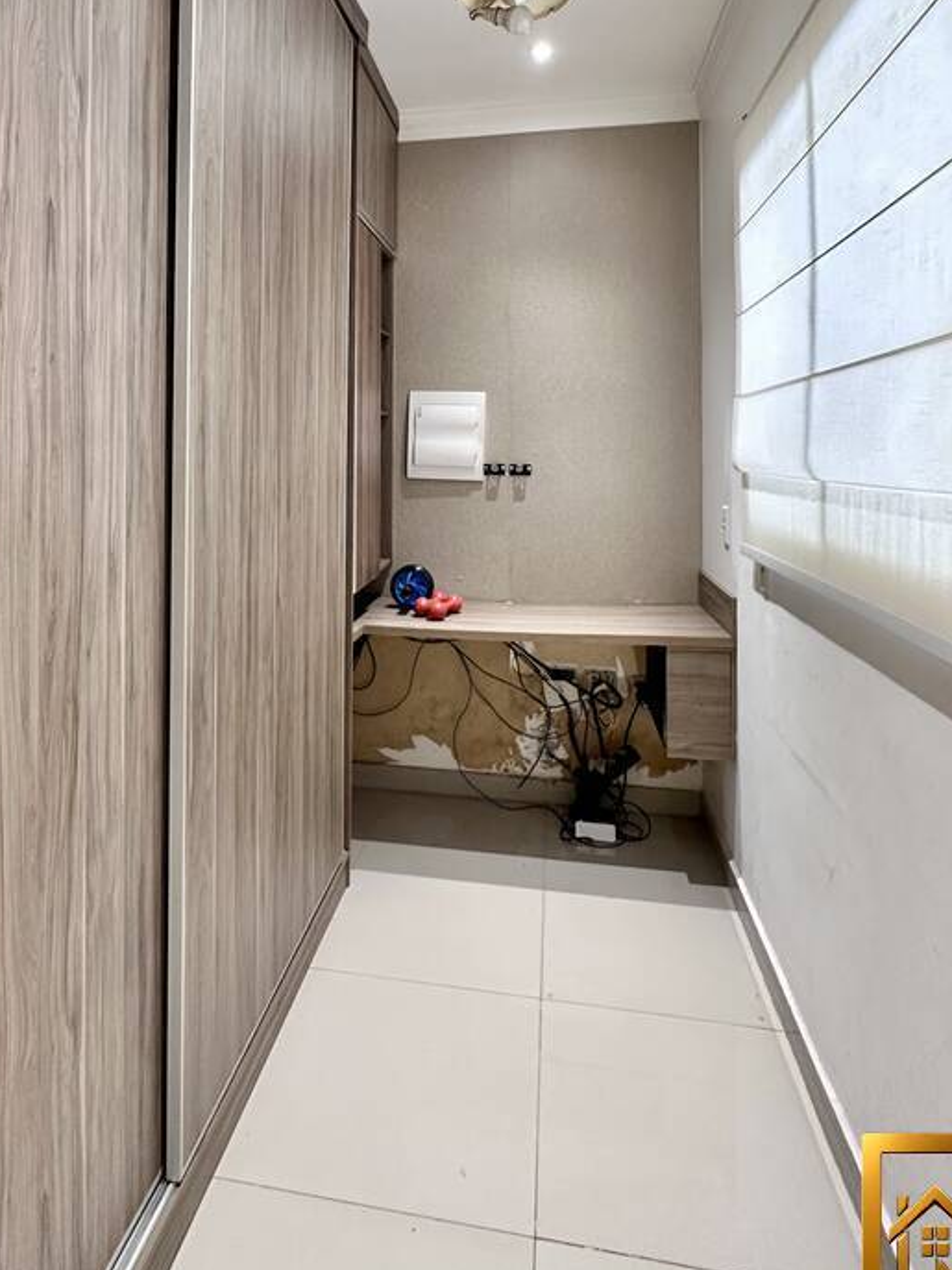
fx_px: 807
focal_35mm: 22
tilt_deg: +3.2
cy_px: 427
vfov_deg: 74.1
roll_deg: -1.1
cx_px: 401
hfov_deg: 60.8
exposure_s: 1/60
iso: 250
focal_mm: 2.22
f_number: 2.2
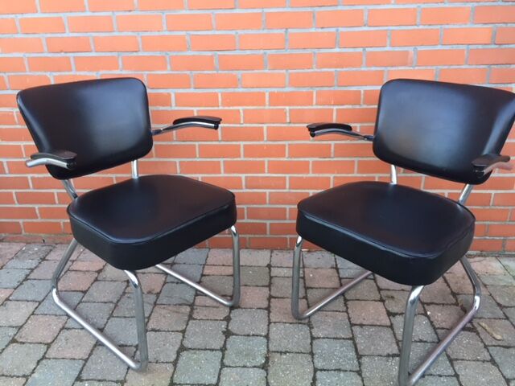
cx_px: 258
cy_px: 193
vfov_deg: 48.2
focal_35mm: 29
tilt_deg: -22.9
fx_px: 431
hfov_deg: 61.7
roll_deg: +2.4
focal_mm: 4.15
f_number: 2.2
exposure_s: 1/33
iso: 32
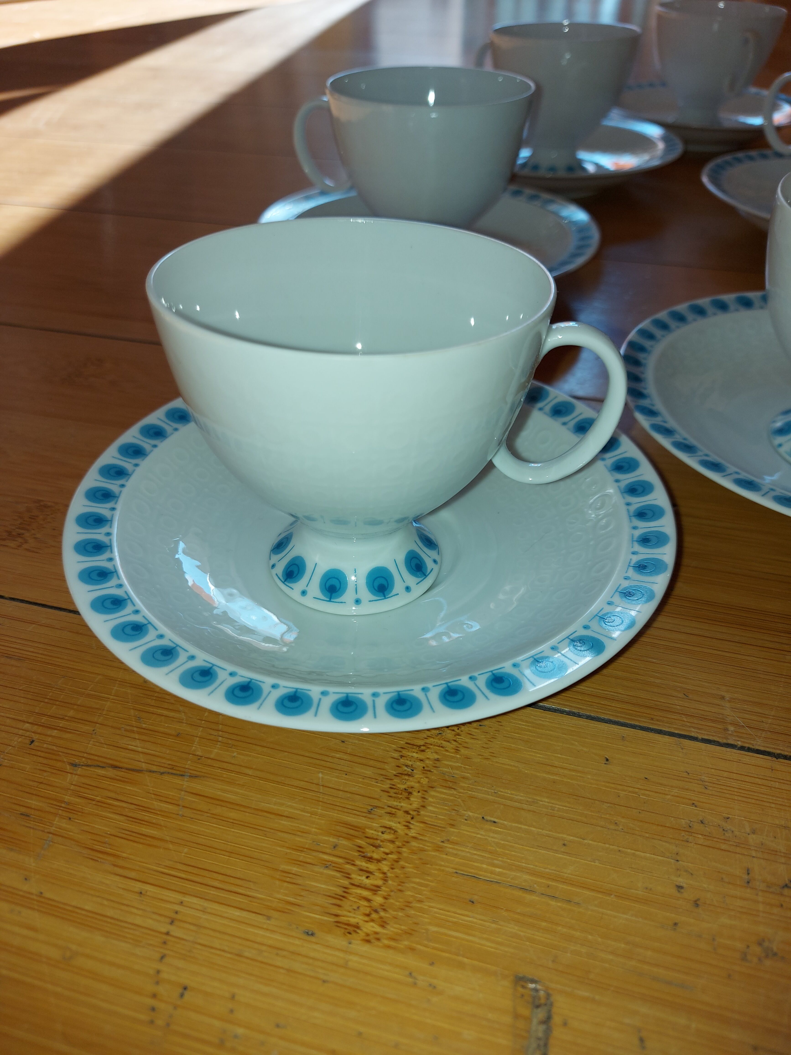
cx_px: 396
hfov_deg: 56.8
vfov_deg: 71.6
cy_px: 528
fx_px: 731
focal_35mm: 24
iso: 32
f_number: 1.8
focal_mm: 5.23
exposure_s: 1/177
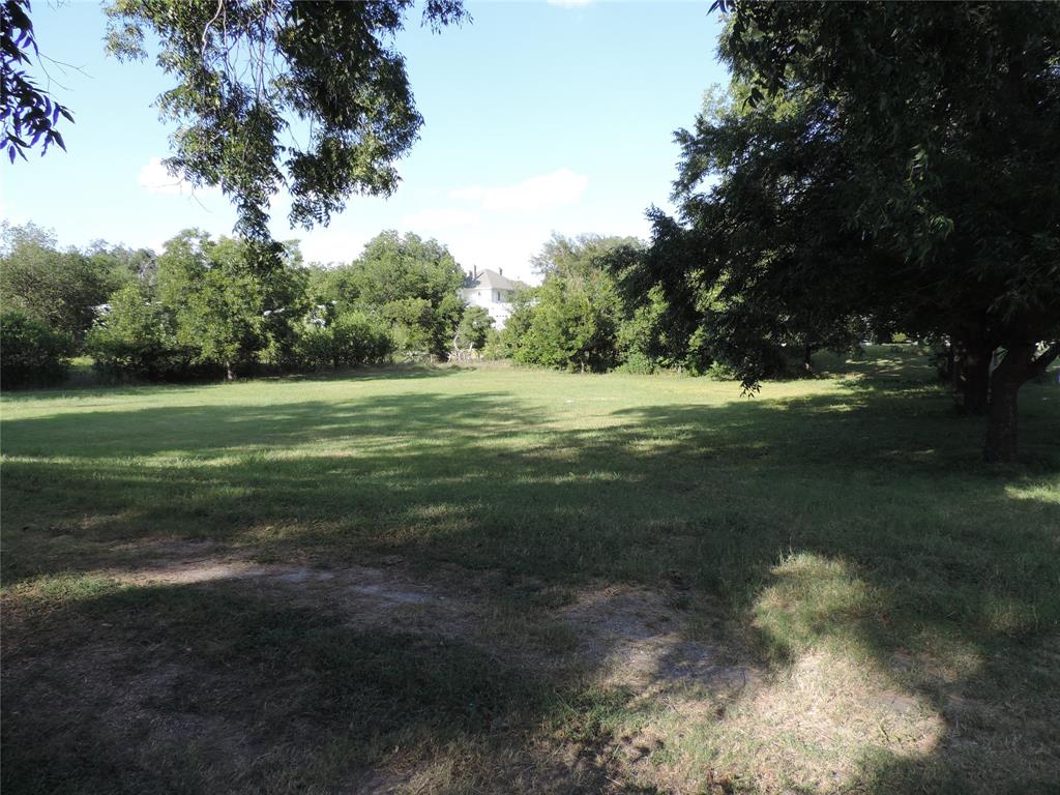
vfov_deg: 56.8
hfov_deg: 71.6
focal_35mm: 24
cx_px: 530
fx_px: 735
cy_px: 398
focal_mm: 4.3
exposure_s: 1/320
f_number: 3
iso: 80
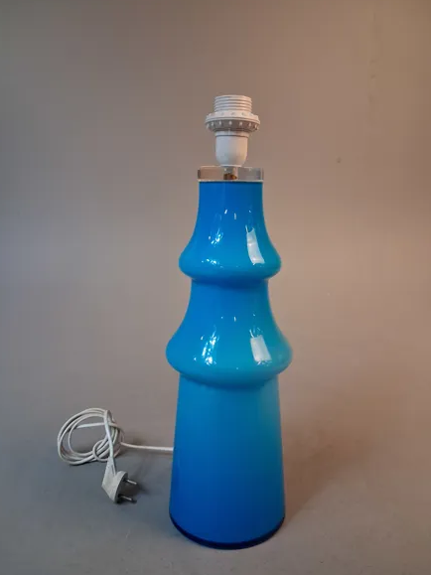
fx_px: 465
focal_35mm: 28
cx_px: 210
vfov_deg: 63.5
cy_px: 291
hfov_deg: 49.7
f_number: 1.8
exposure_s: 1/50
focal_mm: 4
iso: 250
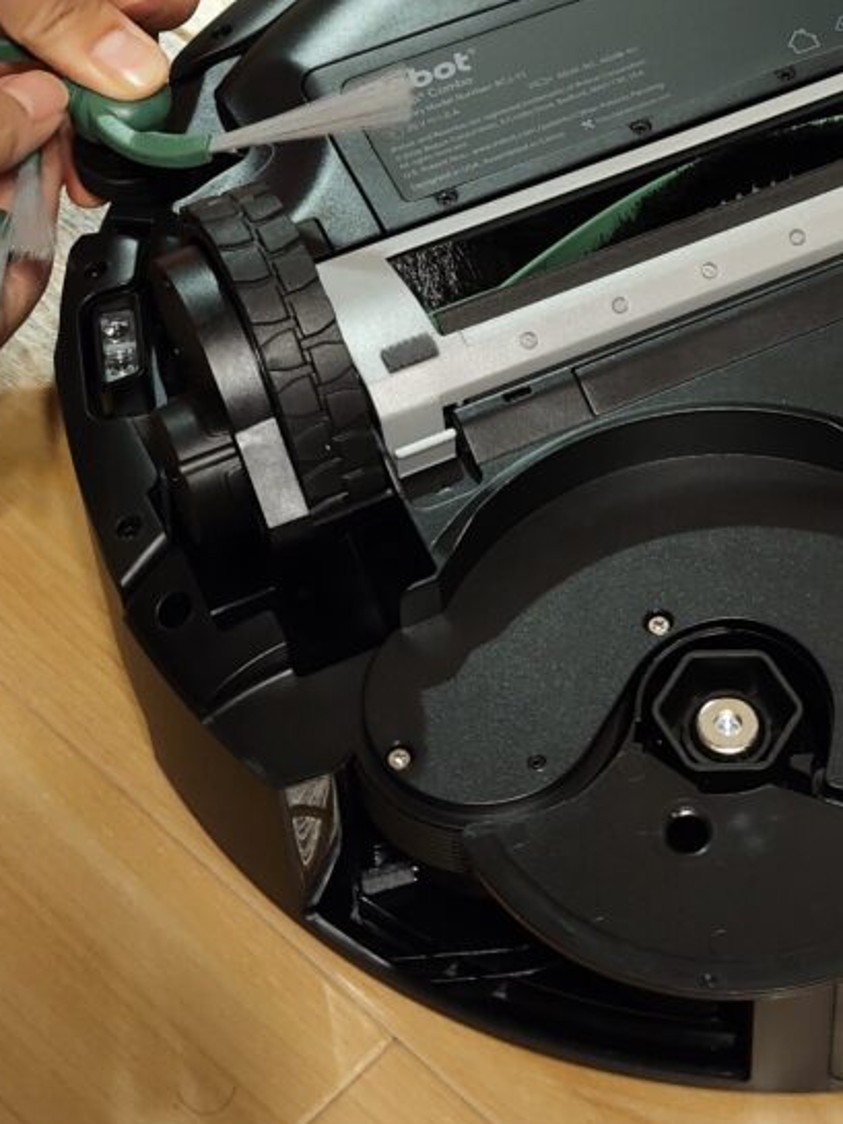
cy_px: 163
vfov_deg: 20.5
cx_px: 728
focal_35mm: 94
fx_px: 3051
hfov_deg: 15.6
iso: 2578
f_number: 2
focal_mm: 7.1
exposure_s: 1/50
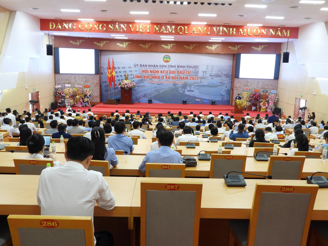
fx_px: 284
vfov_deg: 46.8
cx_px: 164
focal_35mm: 30
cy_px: 123
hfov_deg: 60.0
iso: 320
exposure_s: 1/30
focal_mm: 5.4
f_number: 3.2
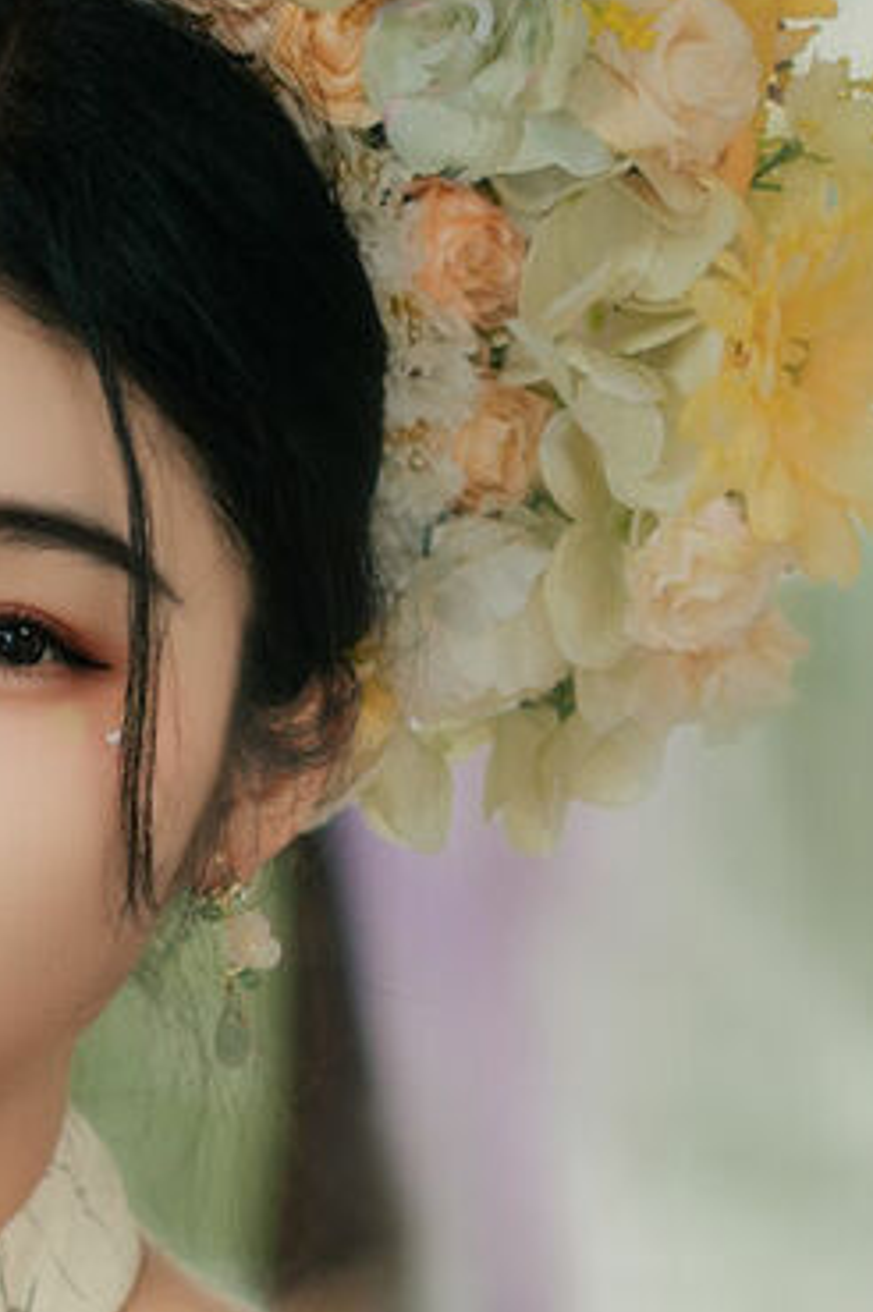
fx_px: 7762
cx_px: 117
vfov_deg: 9.6
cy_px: 1069
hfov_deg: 6.4
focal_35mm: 213
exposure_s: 1/125
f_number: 2
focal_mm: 50
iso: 200
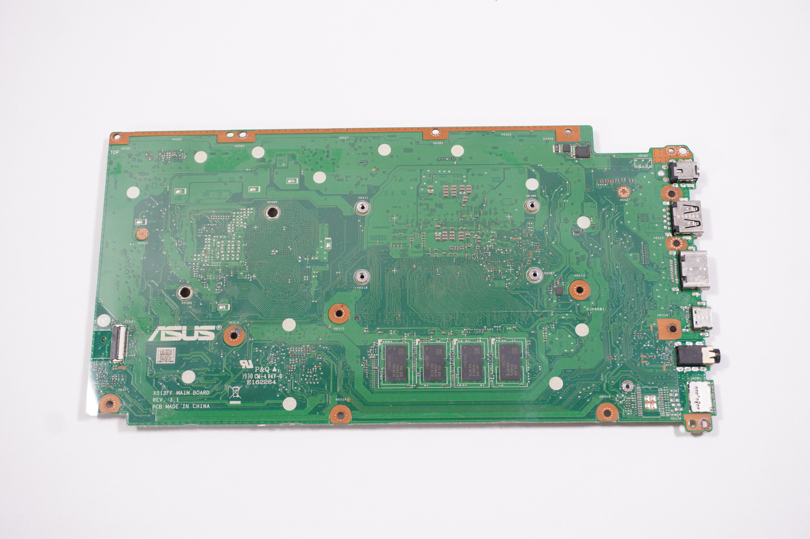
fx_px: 1113
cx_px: 405
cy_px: 270
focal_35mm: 50
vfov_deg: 27.2
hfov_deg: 40.0
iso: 1000
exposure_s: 1/250
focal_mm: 33
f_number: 5.6
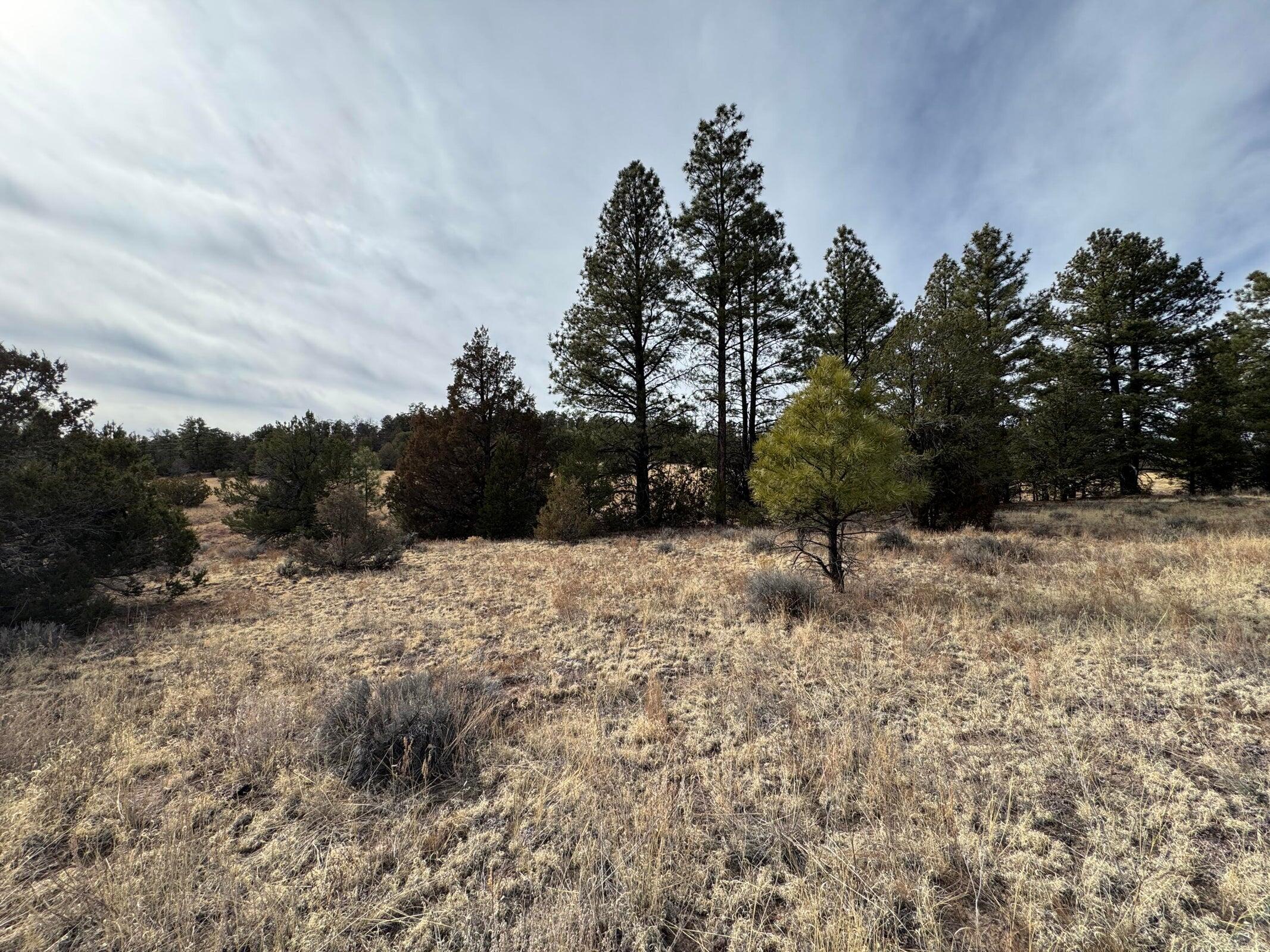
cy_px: 476
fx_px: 514
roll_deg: +0.8
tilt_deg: +1.3
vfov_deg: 85.7
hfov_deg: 102.1
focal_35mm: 14
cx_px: 635
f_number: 2.2
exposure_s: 1/1449
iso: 40
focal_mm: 2.22
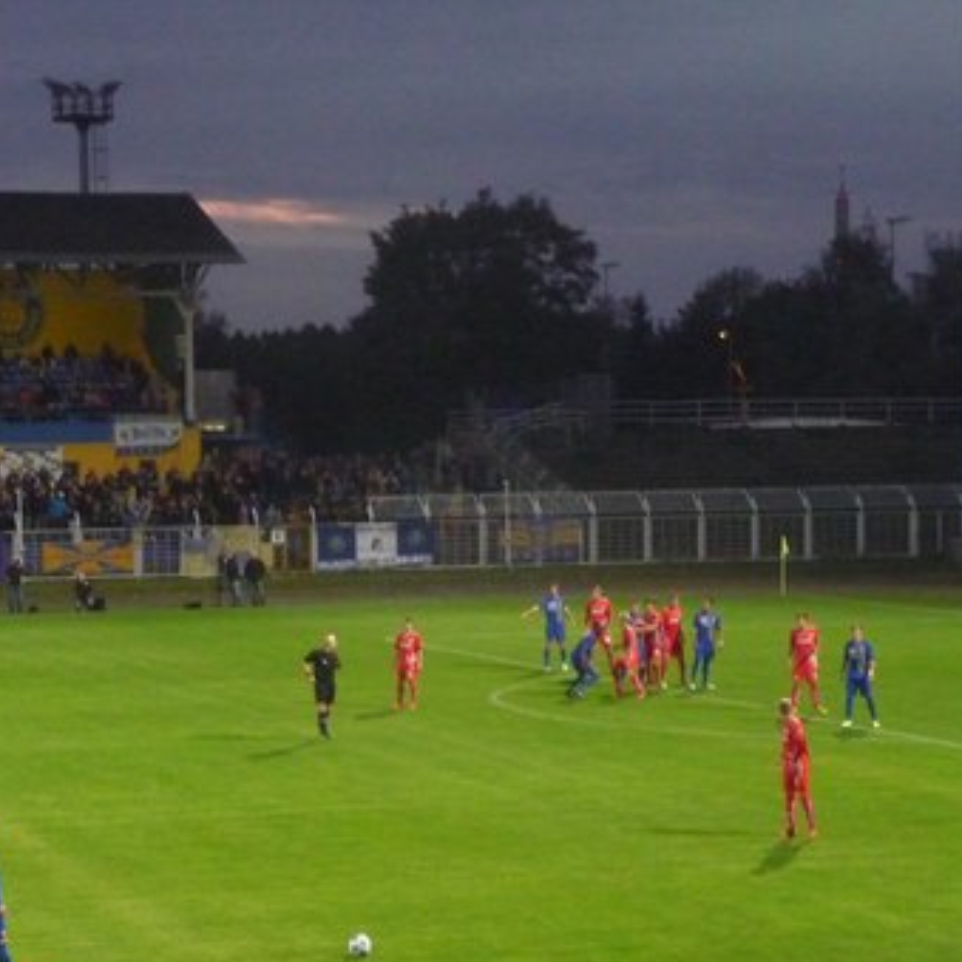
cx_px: 413
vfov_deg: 16.3
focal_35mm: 107
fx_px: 3364
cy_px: 516
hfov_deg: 16.3
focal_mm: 13.1
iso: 800
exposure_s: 1/40
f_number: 4.6
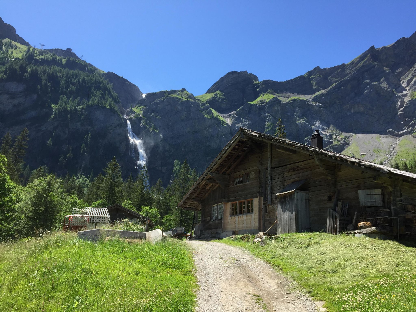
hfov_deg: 61.7
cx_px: 208
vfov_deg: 48.2
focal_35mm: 29
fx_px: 349
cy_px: 156
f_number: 2.2
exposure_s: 1/964
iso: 32
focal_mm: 4.15
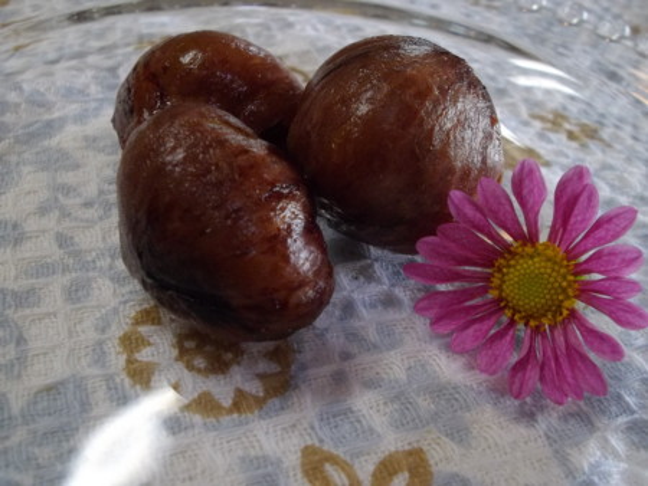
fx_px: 599
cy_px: 243
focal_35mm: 32
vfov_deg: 44.2
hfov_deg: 56.8
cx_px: 324
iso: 383
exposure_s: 1/80
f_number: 3.5
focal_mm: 5.8
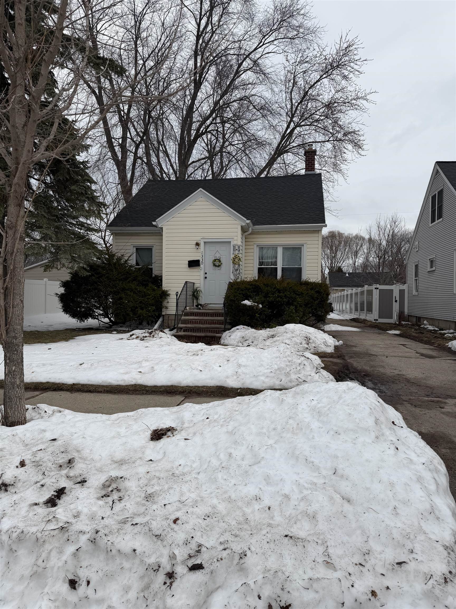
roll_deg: -0.5
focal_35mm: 24
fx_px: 422
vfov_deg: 71.6
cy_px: 304
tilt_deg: +0.0
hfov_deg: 56.8
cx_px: 228
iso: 80
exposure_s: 1/3145
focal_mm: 6.76
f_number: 1.78
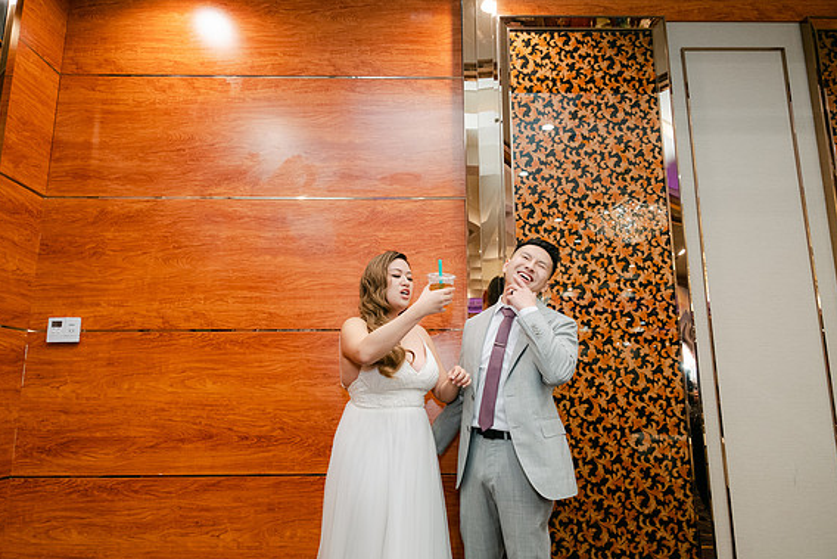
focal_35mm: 25
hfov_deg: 71.5
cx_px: 420
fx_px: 581
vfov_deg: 51.3
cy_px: 282
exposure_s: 1/125
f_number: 2.8
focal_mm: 16
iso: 800
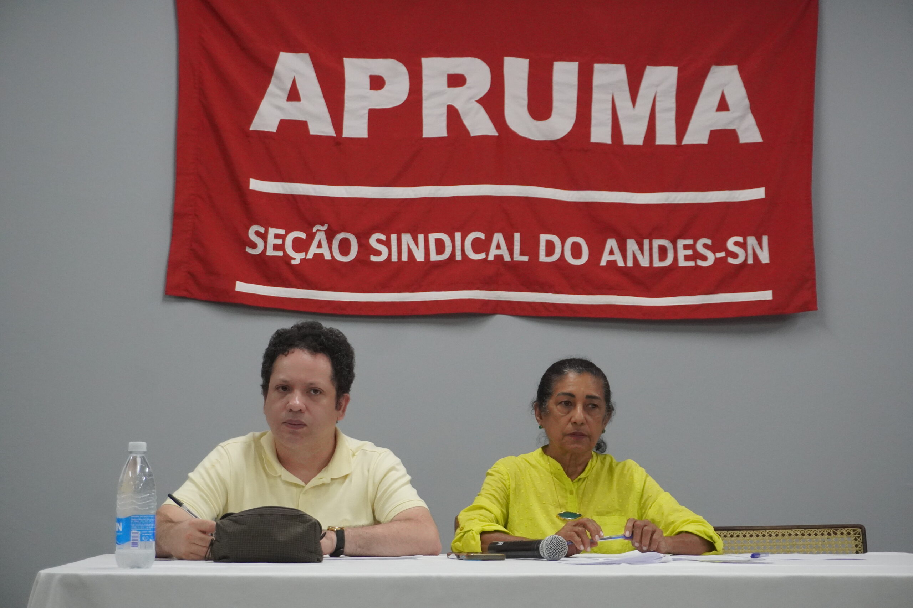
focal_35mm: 62
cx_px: 456
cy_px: 304
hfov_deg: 32.6
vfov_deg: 22.1
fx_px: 1560
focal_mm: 41
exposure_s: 1/160
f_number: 5.6
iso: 3200
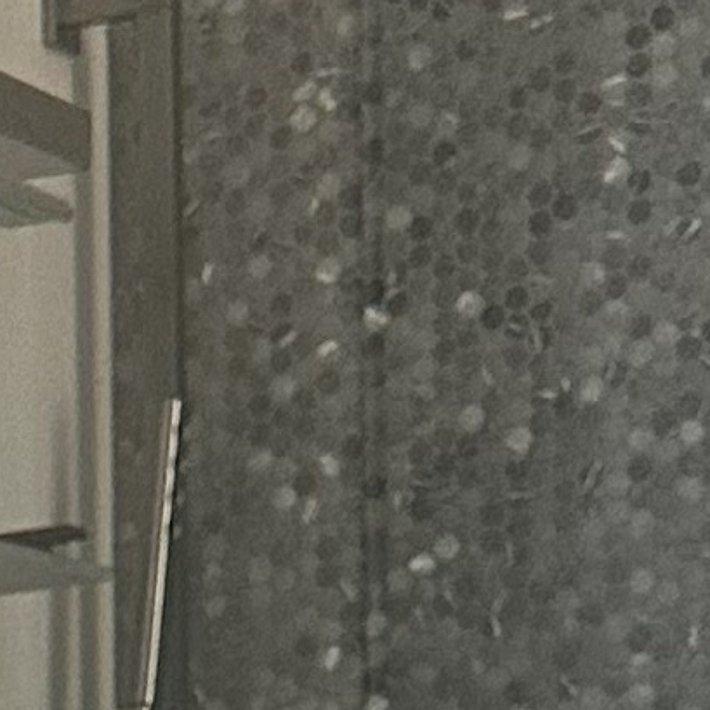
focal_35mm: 209
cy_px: 1790
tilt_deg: -6.5
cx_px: -927
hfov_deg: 7.8
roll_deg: +1.9
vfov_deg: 7.7
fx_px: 4850
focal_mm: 6.86
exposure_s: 1/60
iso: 320
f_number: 1.78
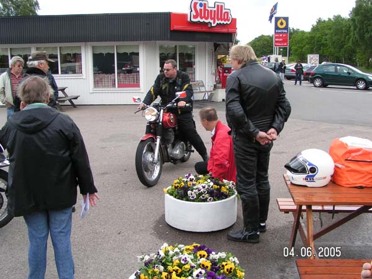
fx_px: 419
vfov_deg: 36.8
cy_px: 140
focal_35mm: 39
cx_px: 186
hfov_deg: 47.9
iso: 50
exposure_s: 1/100
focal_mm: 6
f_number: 5.6
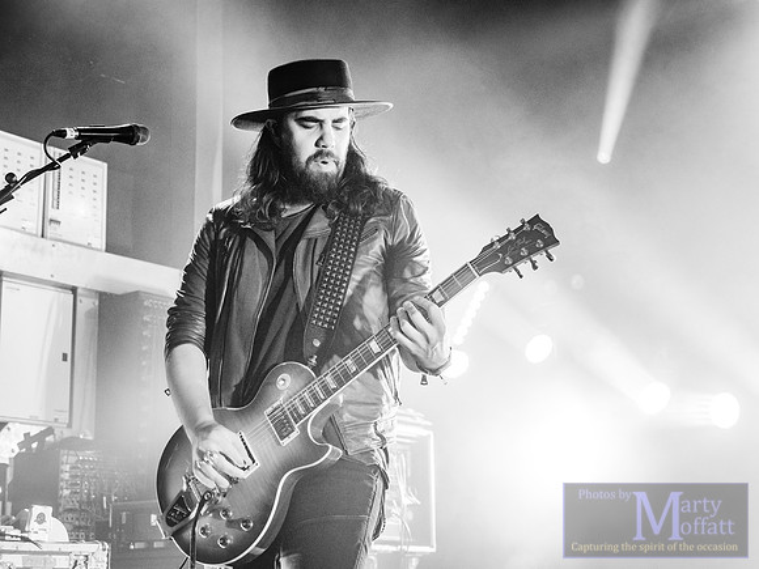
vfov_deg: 25.2
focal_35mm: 58
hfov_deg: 33.2
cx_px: 380
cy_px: 284
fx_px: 1272
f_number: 4
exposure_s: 1/160
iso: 1600
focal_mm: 29
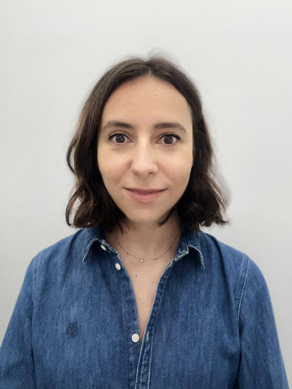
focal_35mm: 30
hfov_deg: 46.8
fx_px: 337
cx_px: 146
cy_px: 194
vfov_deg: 60.0
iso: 200
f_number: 2.2
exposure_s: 1/50
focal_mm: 2.71
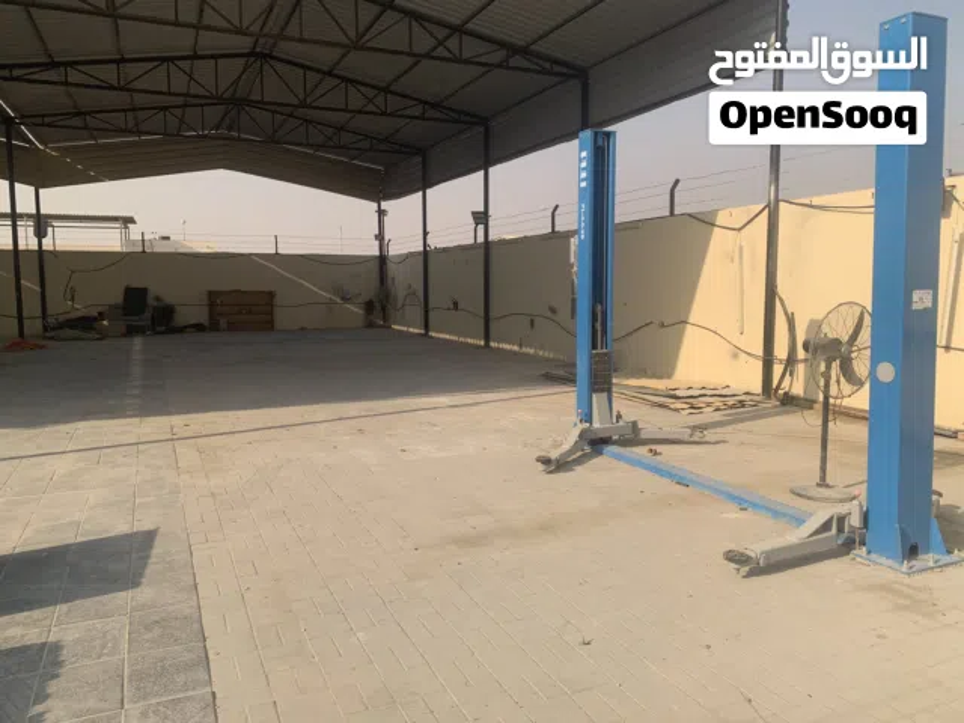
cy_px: 362
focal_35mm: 26
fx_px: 724
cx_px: 482
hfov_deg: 67.3
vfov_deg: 53.1
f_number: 1.8
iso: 25
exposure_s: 1/2075
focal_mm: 4.25
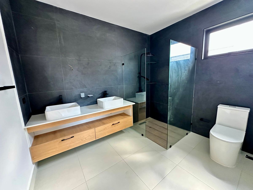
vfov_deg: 85.7
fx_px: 102
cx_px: 126
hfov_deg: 102.1
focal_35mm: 14
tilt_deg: -9.0
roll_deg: +2.4
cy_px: 95
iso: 800
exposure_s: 1/60
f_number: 2.2
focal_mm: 2.22
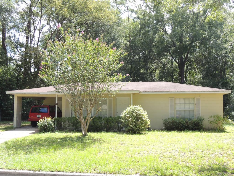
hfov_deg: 43.9
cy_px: 88
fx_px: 291
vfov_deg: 33.6
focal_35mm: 43
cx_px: 117
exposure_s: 1/250
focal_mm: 7.6
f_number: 3.4
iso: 100
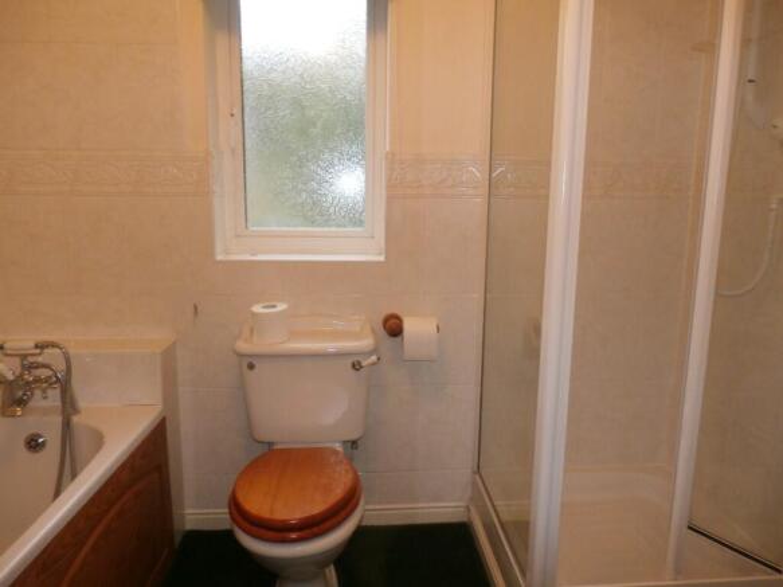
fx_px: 565
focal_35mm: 25
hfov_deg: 69.4
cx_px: 392
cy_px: 294
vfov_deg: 54.9
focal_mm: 4.5
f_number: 3
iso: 200
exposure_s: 1/30
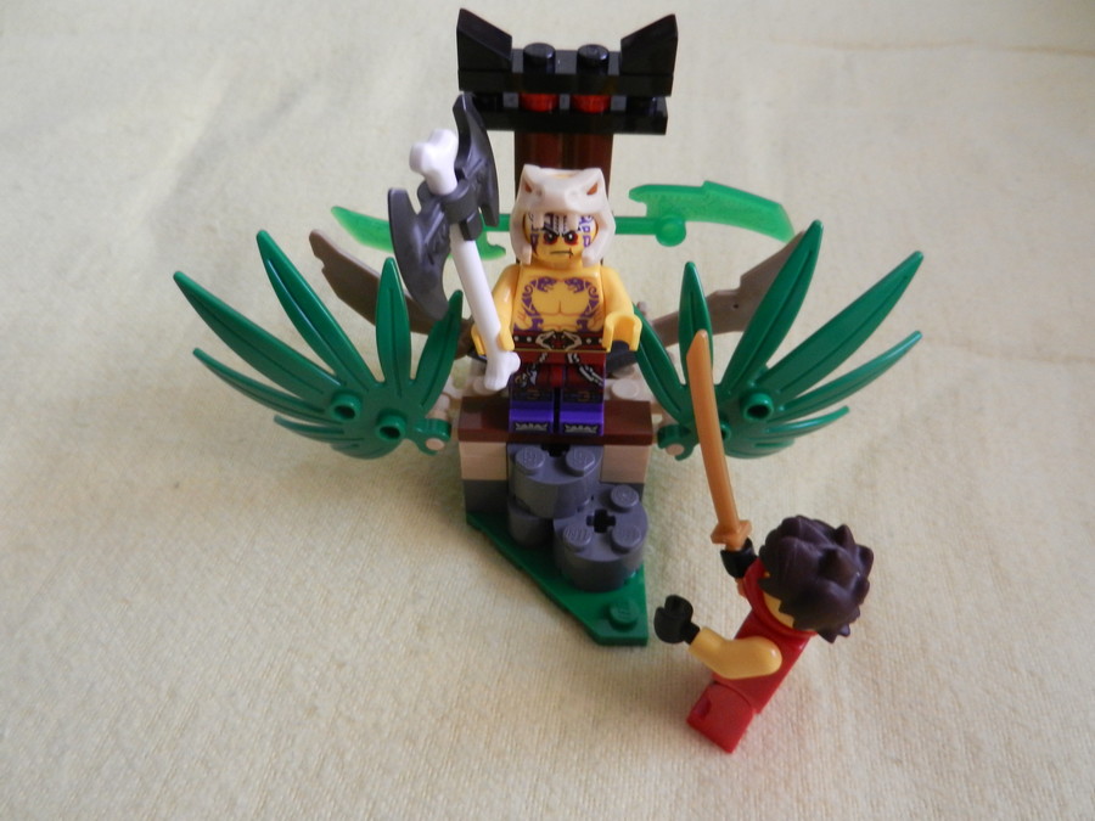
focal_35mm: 25
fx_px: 791
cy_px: 410
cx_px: 548
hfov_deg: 69.4
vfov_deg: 54.9
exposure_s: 1/30
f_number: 3.5
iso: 400
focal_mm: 4.5
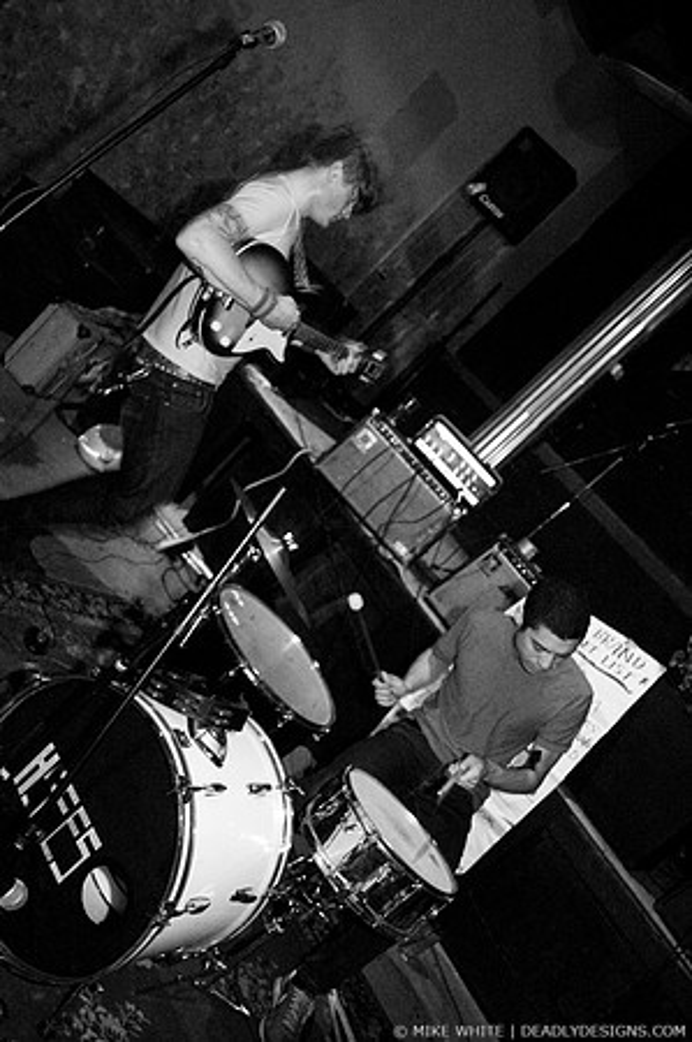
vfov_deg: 62.0
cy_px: 521
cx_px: 346
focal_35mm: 30
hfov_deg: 43.5
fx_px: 867
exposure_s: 1/20
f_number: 2.8
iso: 1600
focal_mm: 20
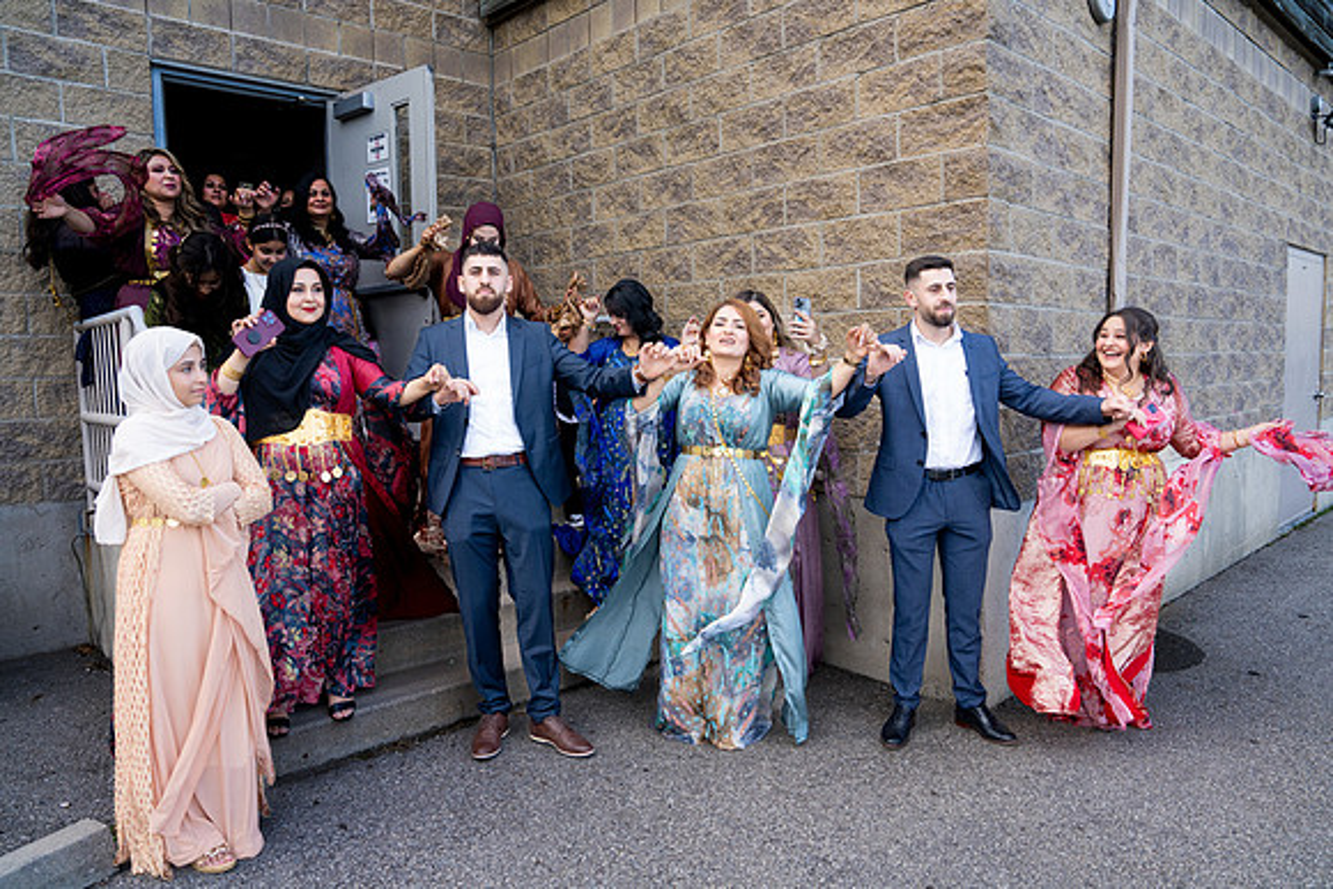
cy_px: 444
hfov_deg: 73.7
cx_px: 666
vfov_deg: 53.2
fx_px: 889
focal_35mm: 24
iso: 800
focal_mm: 24
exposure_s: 1/1250
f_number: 2.8
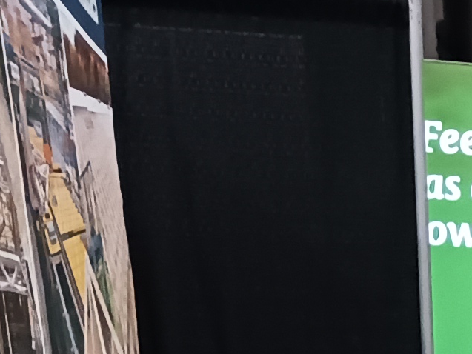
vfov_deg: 7.6
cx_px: 1346
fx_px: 2359
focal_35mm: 173
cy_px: 1032
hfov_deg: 9.4
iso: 320
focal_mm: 4
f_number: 1.8
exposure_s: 1/24
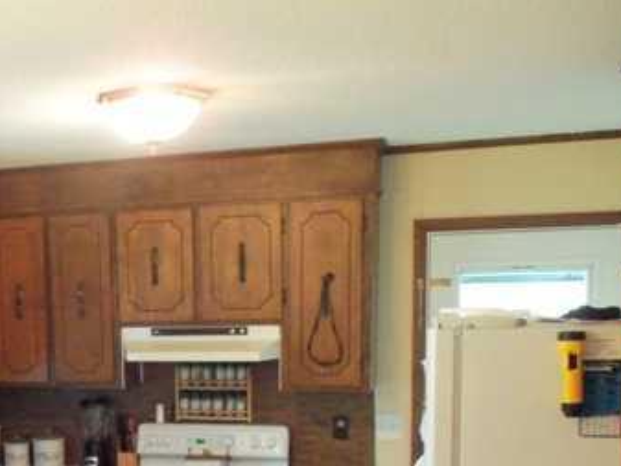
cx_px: 55
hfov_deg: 33.0
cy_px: 409
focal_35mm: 55
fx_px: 987
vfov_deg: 25.8
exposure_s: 1/20
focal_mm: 5.2
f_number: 3.4
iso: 400
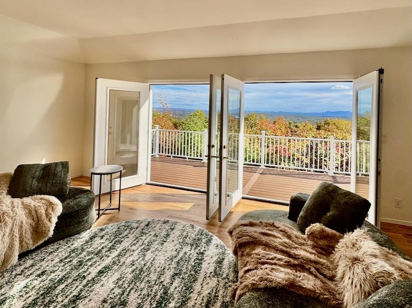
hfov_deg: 102.1
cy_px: 154
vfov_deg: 85.6
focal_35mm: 14
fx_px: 166
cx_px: 206
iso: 50
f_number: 2.2
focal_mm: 2.22
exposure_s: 1/1506
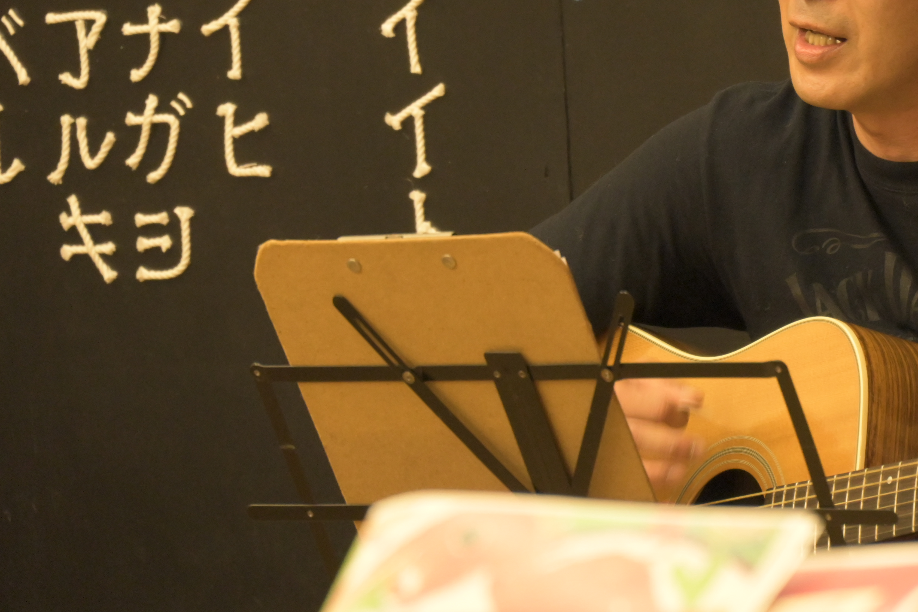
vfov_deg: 4.0
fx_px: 8847
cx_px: 740
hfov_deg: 5.9
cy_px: 152
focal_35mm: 347
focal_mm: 140
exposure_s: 1/40
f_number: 6.3
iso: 4000
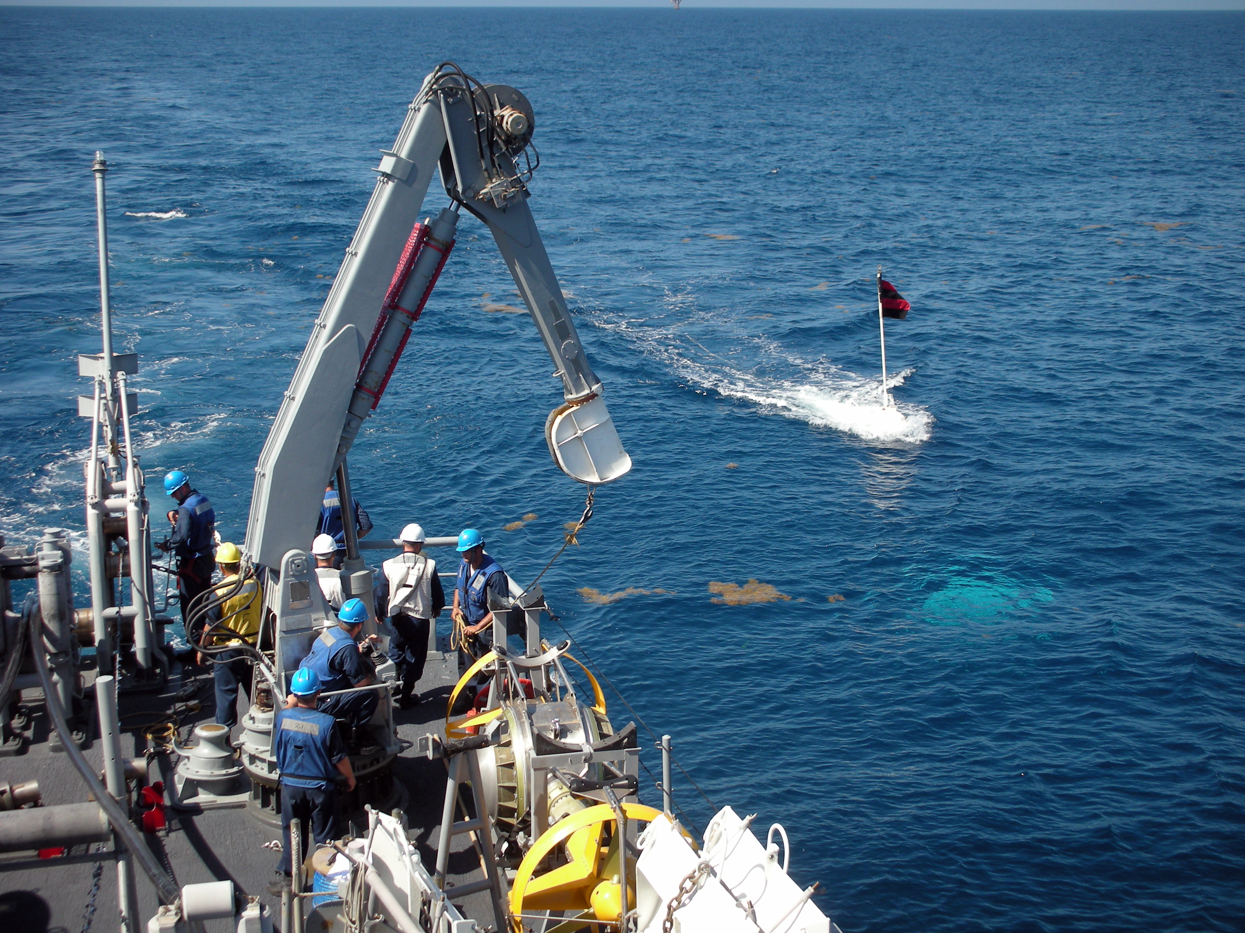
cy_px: 466
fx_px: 1906
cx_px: 622
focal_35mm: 53
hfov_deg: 36.2
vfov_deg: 27.5
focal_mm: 8.8
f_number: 3.5
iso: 50
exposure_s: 1/436
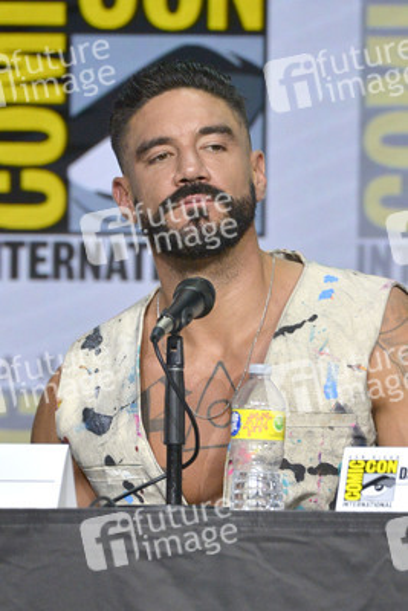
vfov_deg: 4.5
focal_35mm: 460
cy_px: 306
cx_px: 204
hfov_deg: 3.0
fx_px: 7813
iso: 1600
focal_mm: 460
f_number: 6.3
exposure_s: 1/250
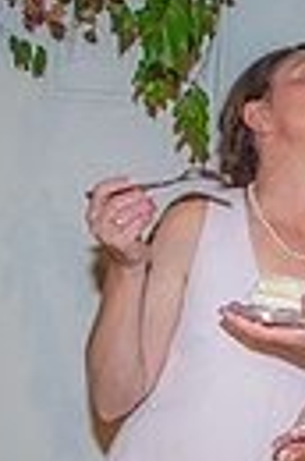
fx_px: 971
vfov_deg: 26.3
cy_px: 358
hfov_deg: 17.4
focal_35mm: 76
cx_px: 309
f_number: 2.8
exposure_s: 1/80
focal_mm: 17
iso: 1600
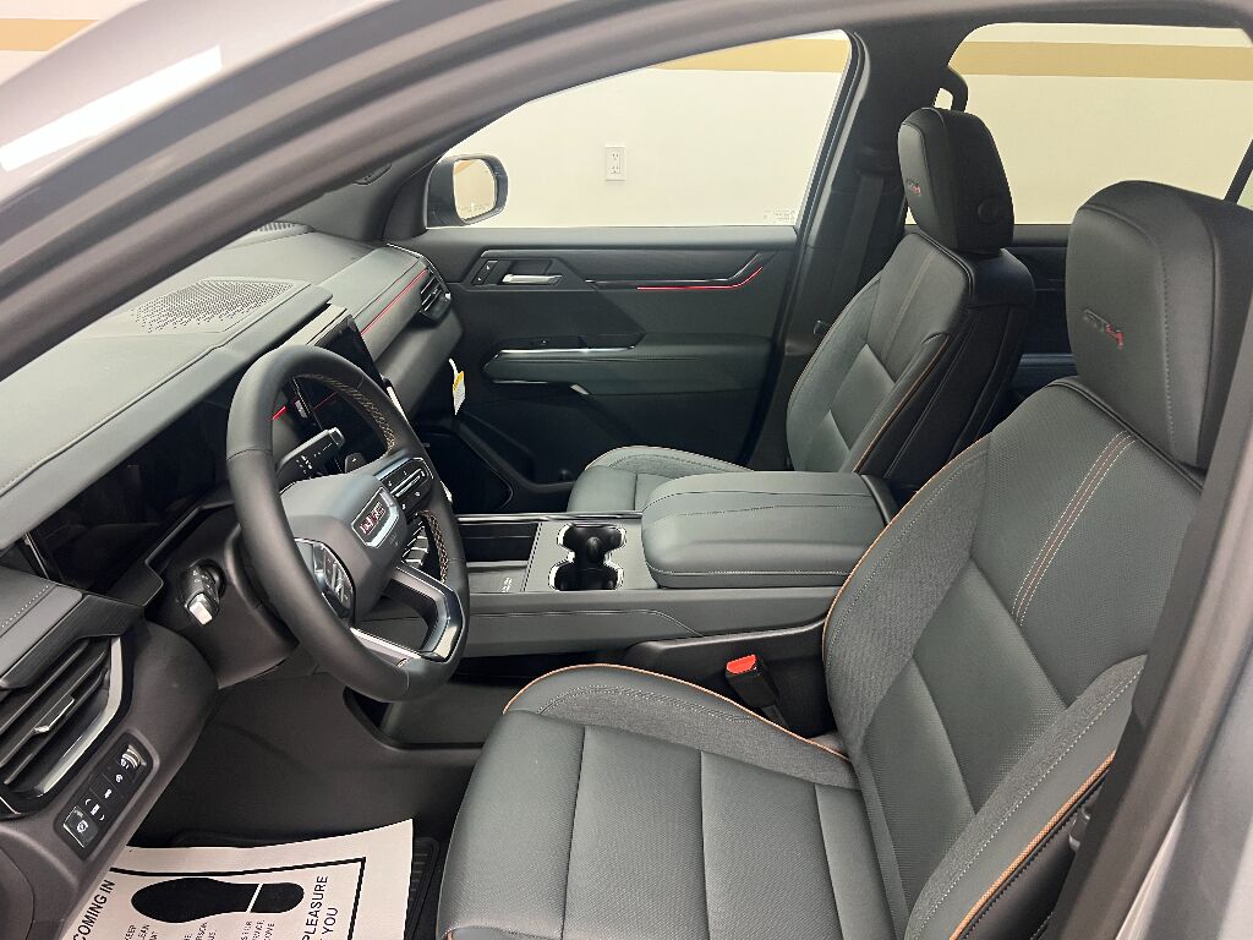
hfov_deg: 67.3
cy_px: 470
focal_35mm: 26
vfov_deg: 53.1
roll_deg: -0.4
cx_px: 626
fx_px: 941
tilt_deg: -24.4
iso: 500
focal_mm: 5.7
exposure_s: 1/60
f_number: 1.5
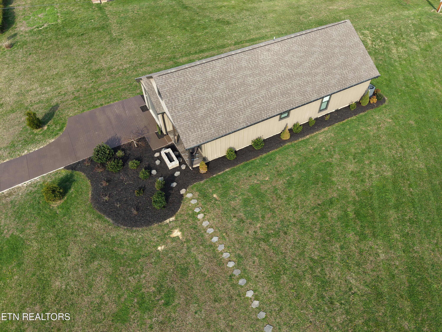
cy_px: 166
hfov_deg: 71.6
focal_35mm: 24
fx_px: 306
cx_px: 221
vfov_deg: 56.8
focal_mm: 8.67
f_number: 1.8
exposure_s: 1/1250
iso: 100
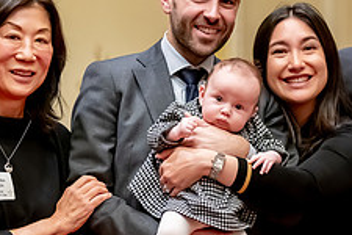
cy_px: 178
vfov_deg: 7.1
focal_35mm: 193
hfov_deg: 10.6
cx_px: 314
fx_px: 1887
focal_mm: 75
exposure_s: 1/200
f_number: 3.2
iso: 6400
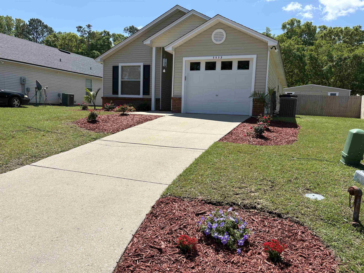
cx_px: 182
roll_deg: -1.4
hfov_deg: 67.3
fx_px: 273
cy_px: 136
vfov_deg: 53.1
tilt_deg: -6.2
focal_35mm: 26
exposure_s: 1/4329
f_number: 1.6
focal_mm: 5.96
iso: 50
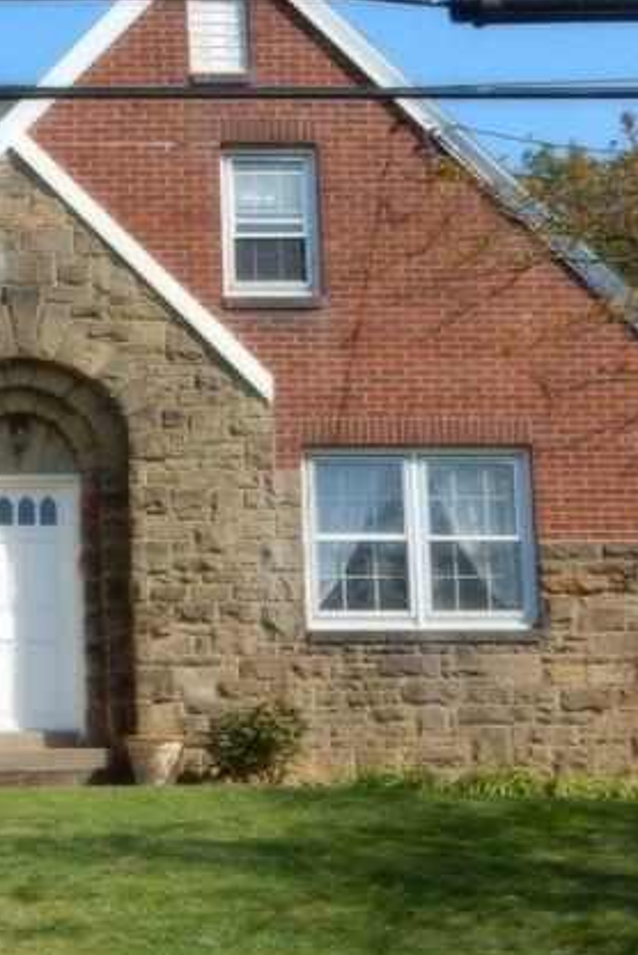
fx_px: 2919
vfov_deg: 18.6
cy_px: 507
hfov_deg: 12.0
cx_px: -257
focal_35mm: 110
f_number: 4.2
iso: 125
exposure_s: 1/640
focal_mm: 7.6
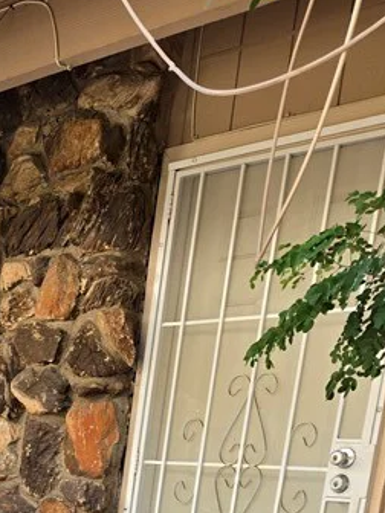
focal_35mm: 70
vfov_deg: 23.6
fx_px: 1038
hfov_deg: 19.2
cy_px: 715
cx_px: -136
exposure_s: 1/180
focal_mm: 5.4
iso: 40
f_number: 1.8
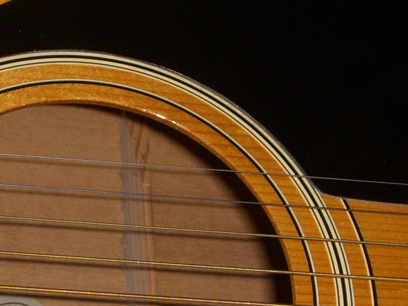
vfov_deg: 12.5
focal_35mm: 118
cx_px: 123
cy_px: 219
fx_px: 1391
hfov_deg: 16.6
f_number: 3.3
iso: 100
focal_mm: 6.3
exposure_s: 1/30
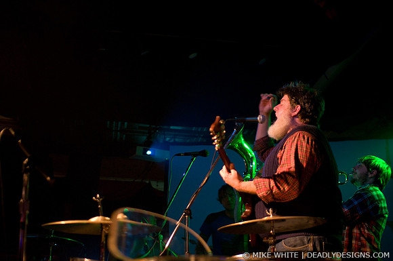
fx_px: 491
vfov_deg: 29.8
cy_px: 130
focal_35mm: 45
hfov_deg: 43.7
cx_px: 196
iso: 1250
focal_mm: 30
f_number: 1.4
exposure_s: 1/60
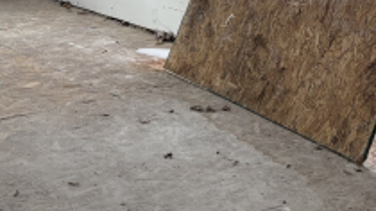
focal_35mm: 90
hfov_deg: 22.6
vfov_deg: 13.0
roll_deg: +1.0
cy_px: -68
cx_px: -15
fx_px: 897
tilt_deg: -6.9
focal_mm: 5.96
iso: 64
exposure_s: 1/121
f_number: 1.6
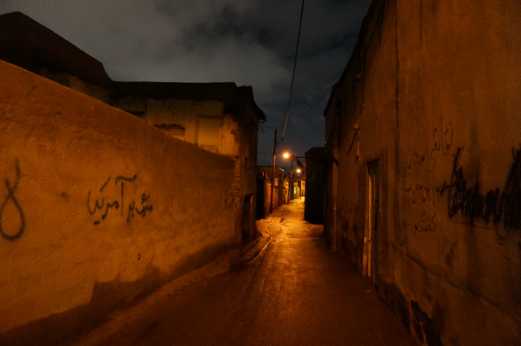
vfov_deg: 53.0
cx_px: 260
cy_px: 173
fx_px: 347
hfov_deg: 73.8
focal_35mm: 24
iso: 3200
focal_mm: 16
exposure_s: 1/15
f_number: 3.5
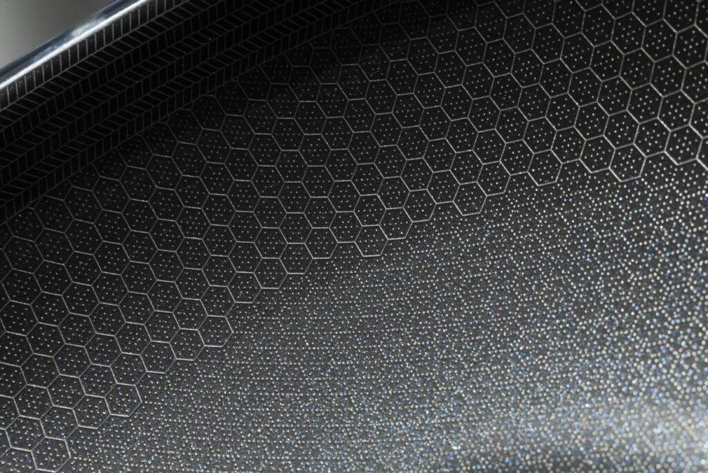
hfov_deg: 46.9
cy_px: 295
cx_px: 441
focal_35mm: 41
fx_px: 808
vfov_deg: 32.4
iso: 5000
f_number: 10
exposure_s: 1/100
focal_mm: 33
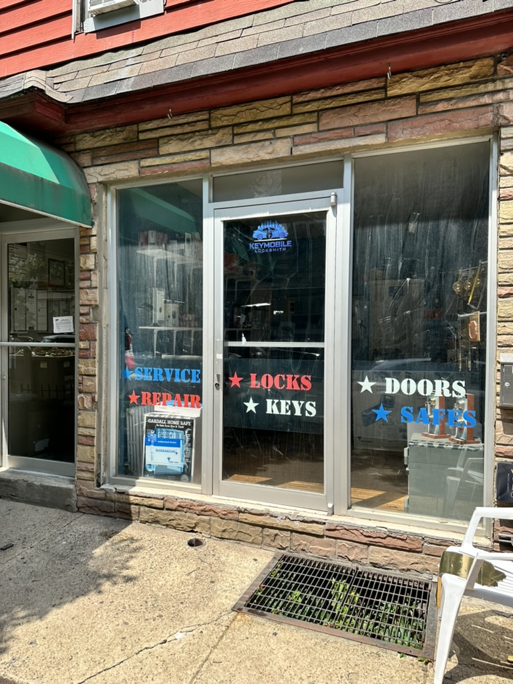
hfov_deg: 56.8
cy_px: 342
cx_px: 256
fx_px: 474
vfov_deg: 71.6
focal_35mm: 24
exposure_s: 1/2203
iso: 80
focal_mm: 6.86
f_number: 1.78
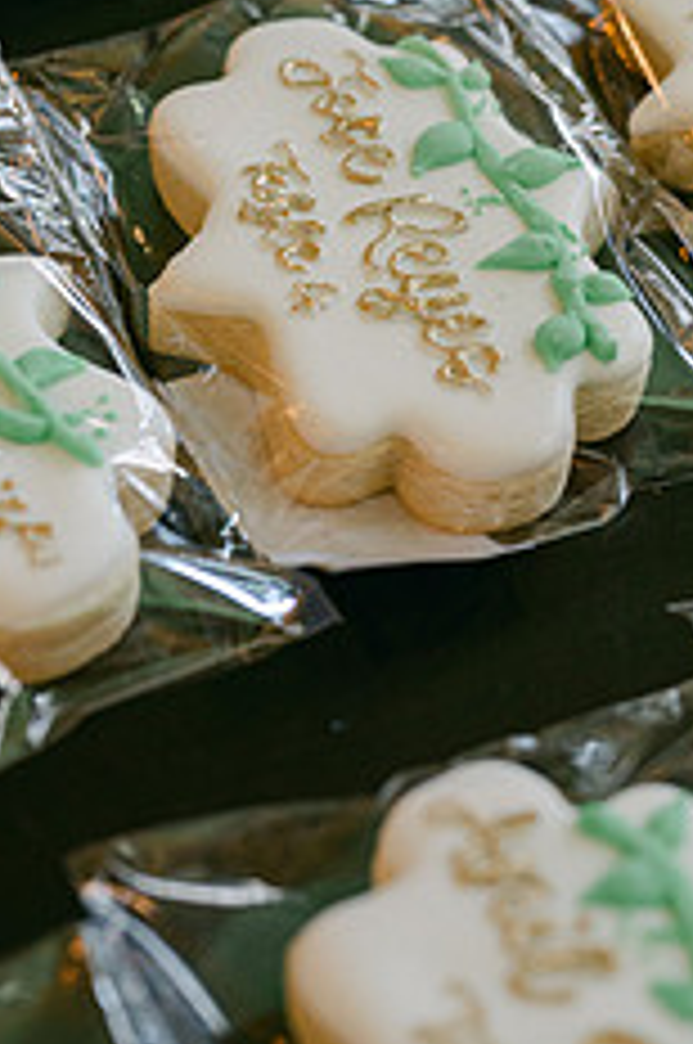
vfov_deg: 20.7
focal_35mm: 97
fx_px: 2809
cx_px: 344
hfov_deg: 14.1
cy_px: 148
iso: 1600
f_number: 4
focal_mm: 50
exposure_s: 1/125
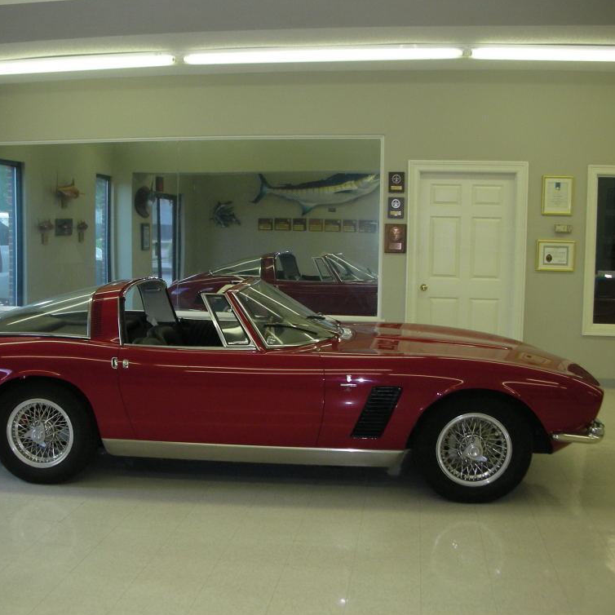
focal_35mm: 42
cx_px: 241
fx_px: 844
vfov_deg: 40.0
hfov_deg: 39.8
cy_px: 311
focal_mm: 5.8
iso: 130
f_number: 3
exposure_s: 1/60.1
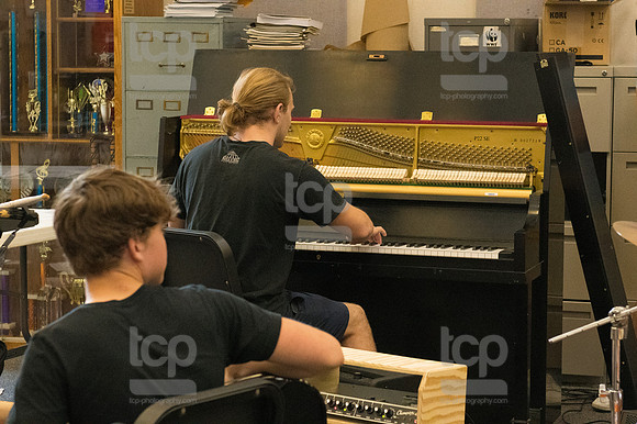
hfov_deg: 21.9
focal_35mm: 93
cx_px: 318
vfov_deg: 14.7
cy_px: 212
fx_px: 1645
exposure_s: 1/400
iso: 10000
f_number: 5.6
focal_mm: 62
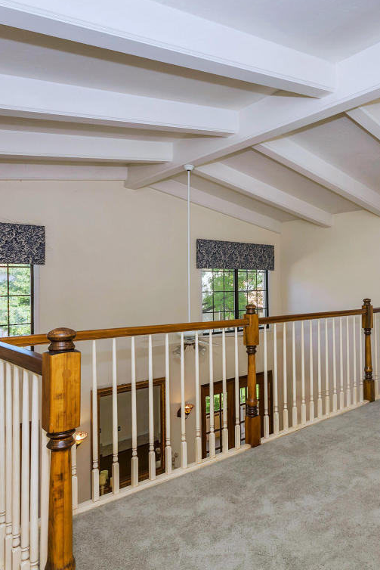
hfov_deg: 53.2
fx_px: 364
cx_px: 273
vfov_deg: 76.1
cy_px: 286
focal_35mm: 23
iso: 250
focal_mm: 10
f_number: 8
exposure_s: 1/100
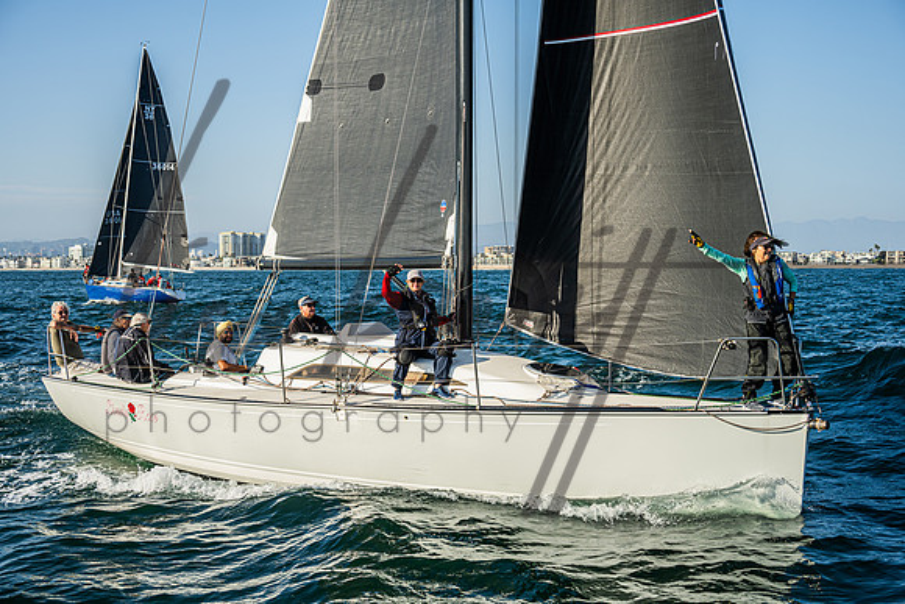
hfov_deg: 36.1
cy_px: 302
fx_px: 1389
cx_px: 452
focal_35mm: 55
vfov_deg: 24.5
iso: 100
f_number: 5.6
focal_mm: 55
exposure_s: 1/1000
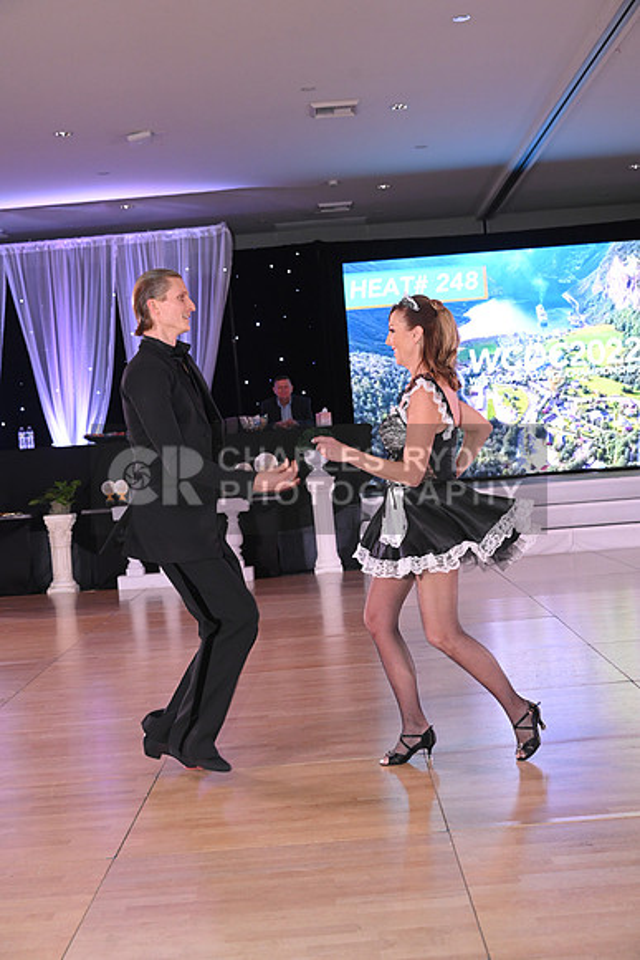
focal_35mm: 48
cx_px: 320
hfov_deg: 28.1
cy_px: 480
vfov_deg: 41.1
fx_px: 1279
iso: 2000
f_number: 5
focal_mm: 48
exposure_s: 1/200
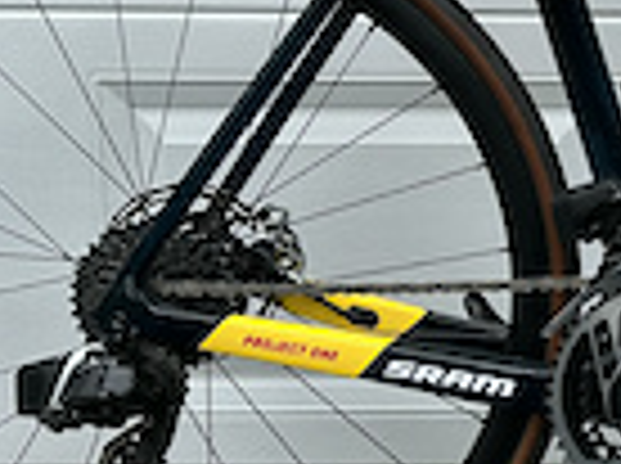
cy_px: 7
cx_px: 819
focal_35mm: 87
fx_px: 1558
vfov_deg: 16.6
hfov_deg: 20.5
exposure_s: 1/864
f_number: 1.78
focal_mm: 6.86
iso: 80
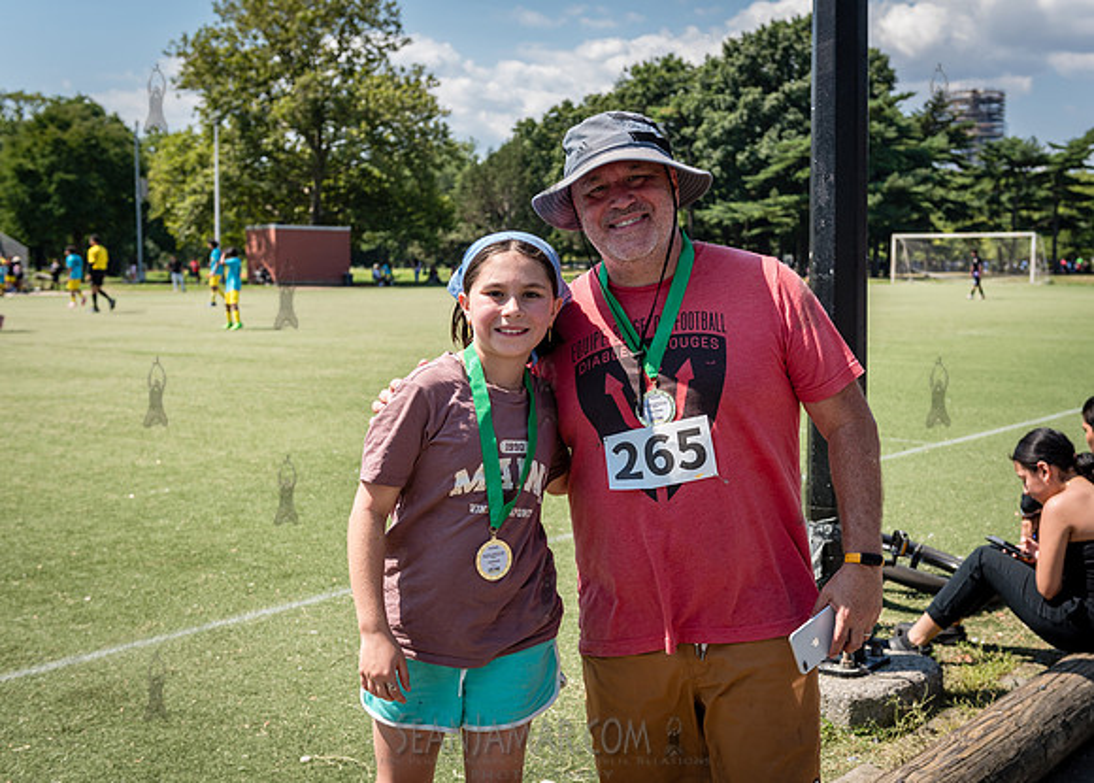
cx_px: 593
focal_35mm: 46
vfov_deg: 30.8
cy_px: 408
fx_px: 1420
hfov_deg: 42.1
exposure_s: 1/1000
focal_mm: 40
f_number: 4
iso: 200
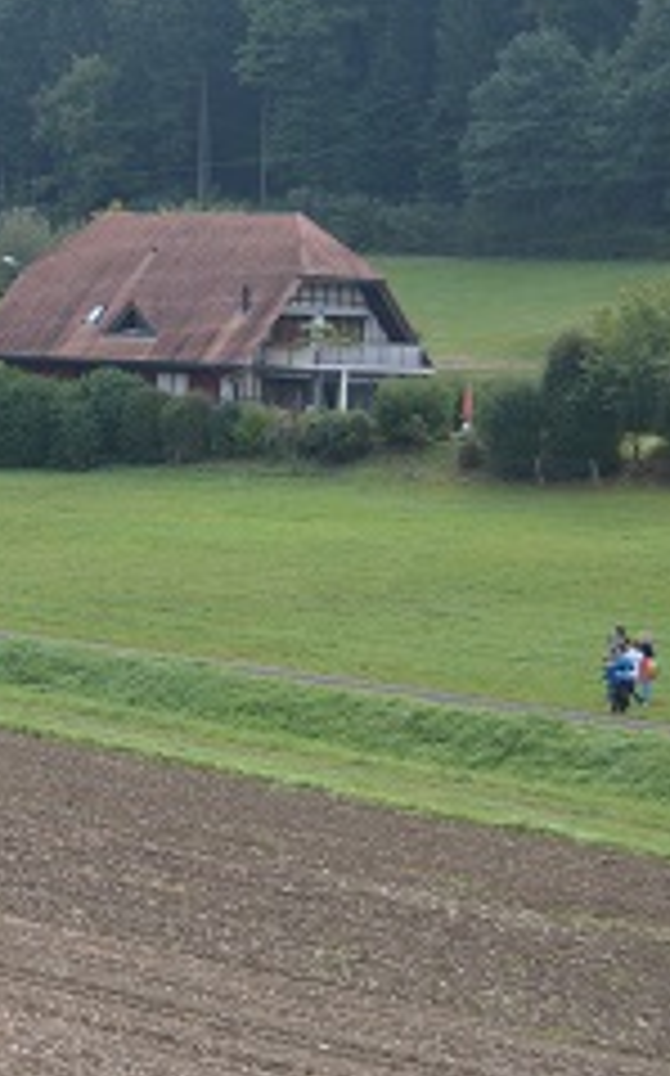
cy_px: 486
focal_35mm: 123
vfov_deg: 17.0
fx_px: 3600
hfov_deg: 10.4
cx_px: -189
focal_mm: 32
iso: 400
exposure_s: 1/1000
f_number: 4.8
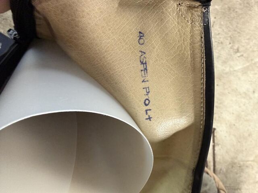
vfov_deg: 56.8
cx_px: 129
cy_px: 96
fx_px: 179
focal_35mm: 24
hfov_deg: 71.6
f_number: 2.2
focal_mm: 2.22
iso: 500
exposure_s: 1/50
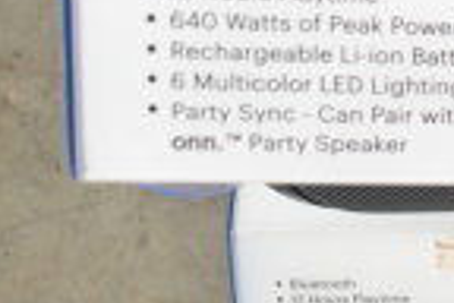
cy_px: -36
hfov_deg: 13.5
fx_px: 1601
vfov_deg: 10.7
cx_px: 949
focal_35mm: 127
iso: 200
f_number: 3.5
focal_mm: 20
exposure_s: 1/40
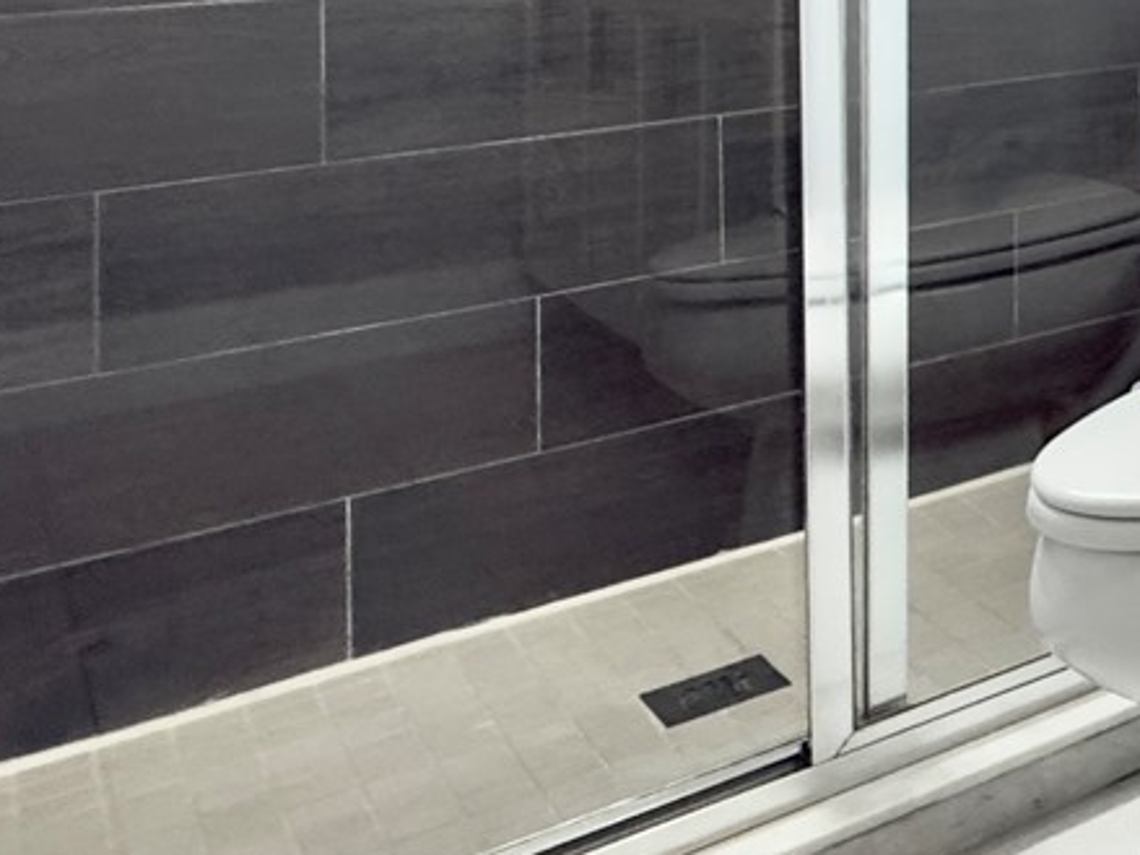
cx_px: 2041
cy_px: -190
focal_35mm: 51
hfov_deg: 22.3
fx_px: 1679
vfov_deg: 25.4
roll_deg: +0.1
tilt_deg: +0.5
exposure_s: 1/120
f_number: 2.2
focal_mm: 2.22
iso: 125
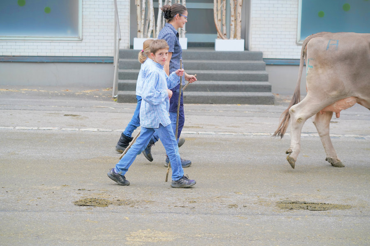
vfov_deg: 16.1
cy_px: 123
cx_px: 185
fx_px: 874
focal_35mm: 85
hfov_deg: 23.9
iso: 800
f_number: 4
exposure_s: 1/640
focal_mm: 85
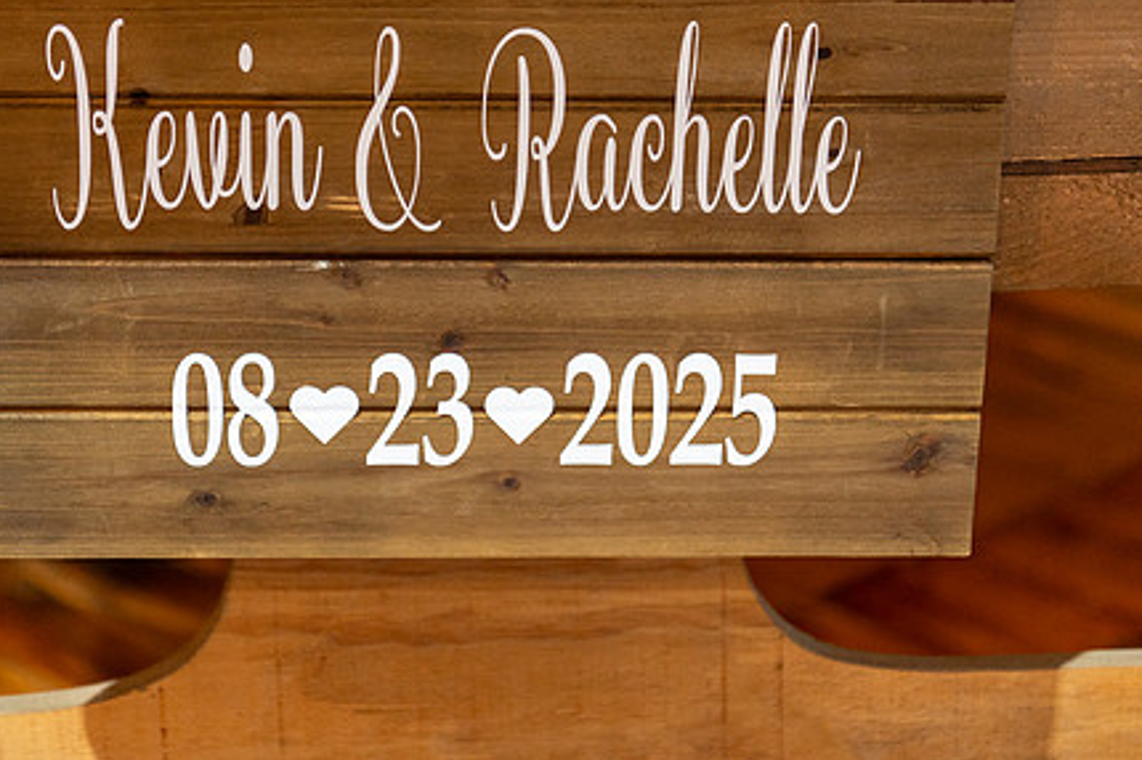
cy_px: 263
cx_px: 481
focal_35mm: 81
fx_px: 2567
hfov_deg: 25.0
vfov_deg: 16.8
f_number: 2.8
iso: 1600
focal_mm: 60
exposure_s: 1/125
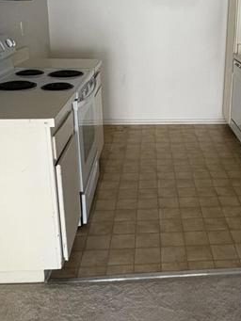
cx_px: 195
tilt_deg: -16.4
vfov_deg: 44.5
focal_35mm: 42
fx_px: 390
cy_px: 127
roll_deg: -2.3
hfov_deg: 33.3
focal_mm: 2.22
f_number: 2.2
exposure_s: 1/63
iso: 250
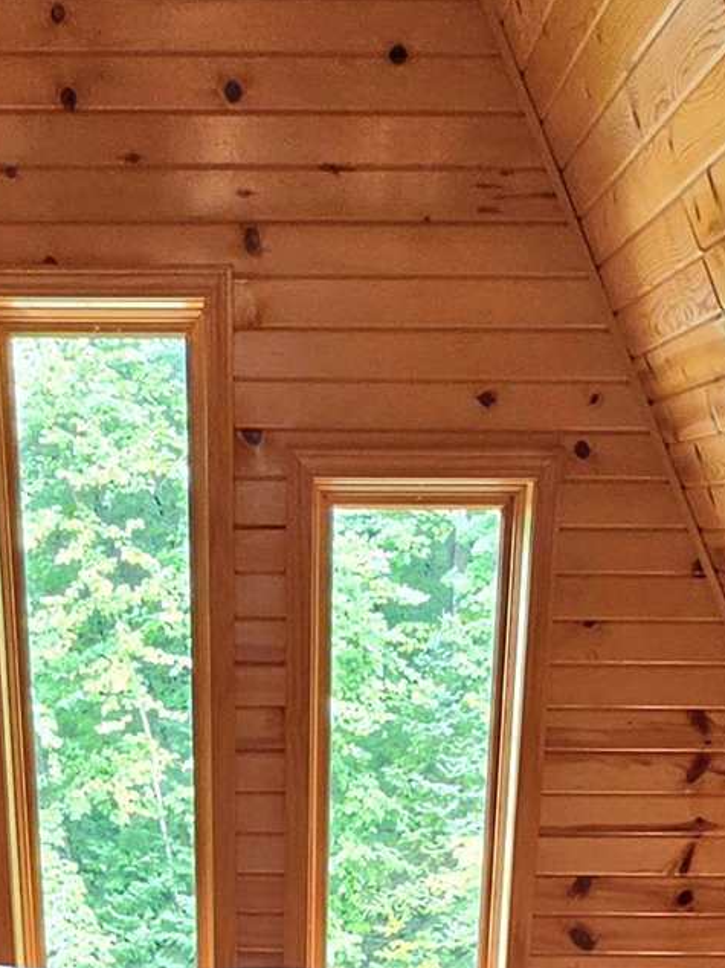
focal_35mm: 63
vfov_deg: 21.4
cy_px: 1701
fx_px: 1760
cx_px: 272
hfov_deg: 23.2
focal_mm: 2.2
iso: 200
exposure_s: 1/60.2
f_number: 1.9
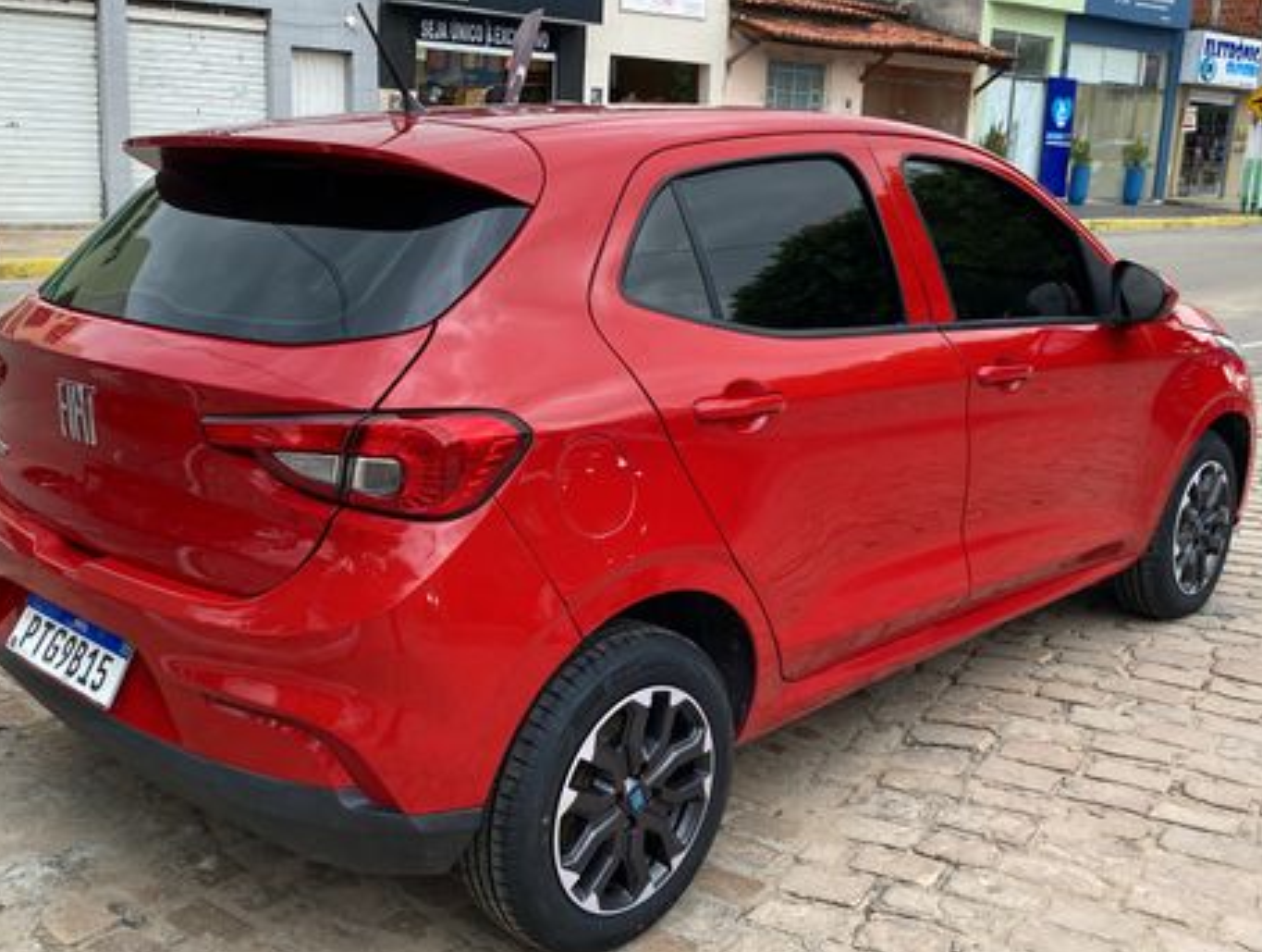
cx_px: 635
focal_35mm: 31
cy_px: 488
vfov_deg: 45.6
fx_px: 1132
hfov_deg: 58.3
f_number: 1.8
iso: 50
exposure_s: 1/59
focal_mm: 4.25
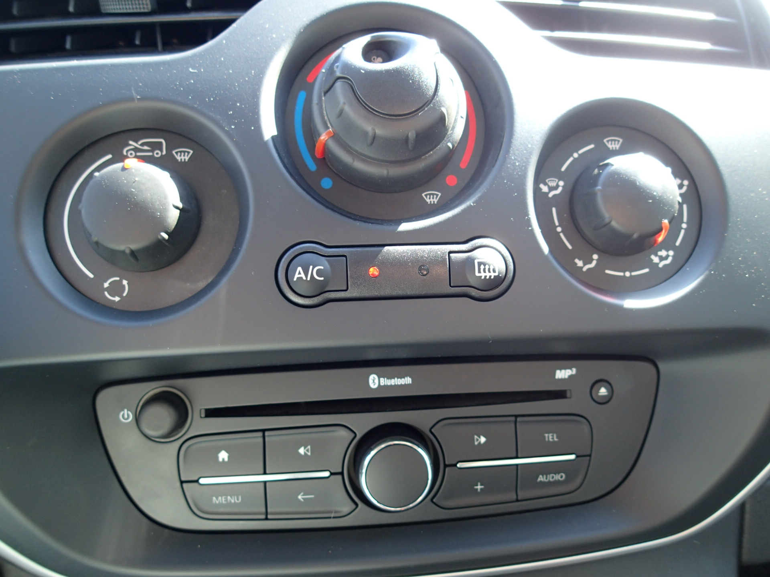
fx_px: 556
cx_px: 385
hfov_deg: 69.4
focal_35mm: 25
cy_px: 288
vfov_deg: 54.9
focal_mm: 4.5
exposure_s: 1/60
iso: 100
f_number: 2
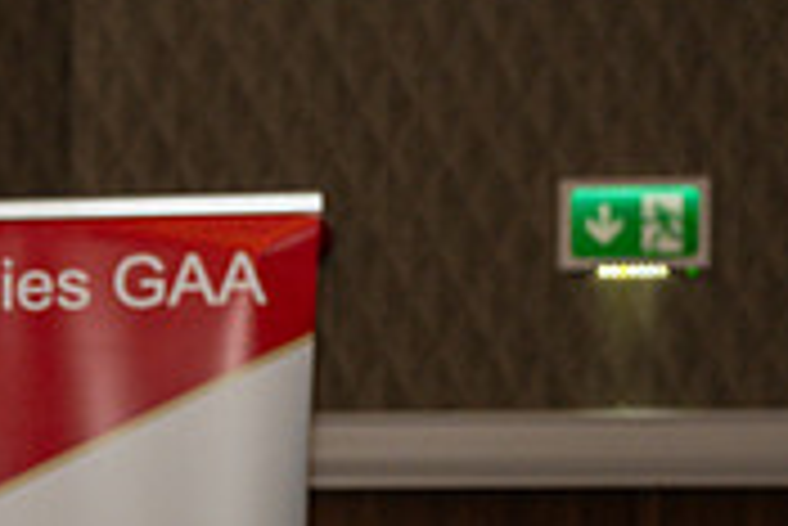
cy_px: 850
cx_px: -356
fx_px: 3352
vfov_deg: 8.7
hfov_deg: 12.8
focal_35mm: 153
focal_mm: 35
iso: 500
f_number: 4
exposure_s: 1/125
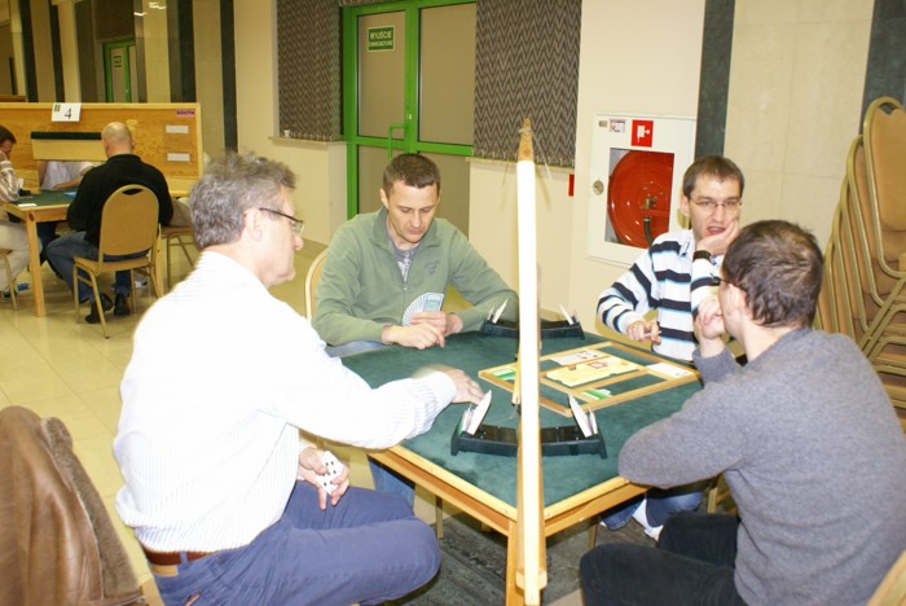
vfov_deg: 43.7
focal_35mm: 30
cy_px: 303
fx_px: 756
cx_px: 453
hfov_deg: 61.9
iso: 800
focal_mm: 20
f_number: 5.6
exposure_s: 1/20
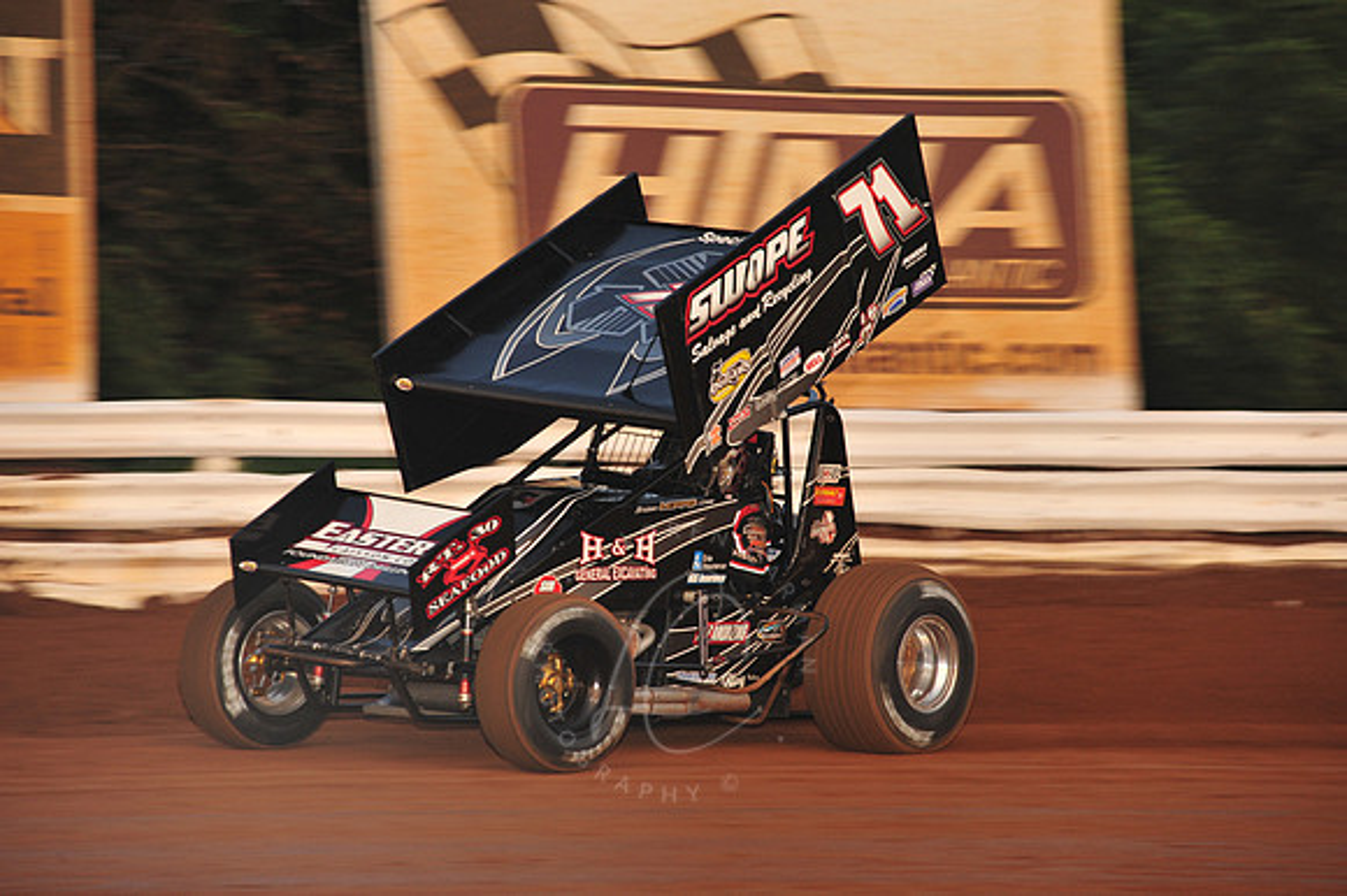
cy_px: 448
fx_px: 7479
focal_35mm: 200
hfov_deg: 10.3
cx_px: 674
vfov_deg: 6.9
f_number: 7.1
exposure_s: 1/320
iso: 1000
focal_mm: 200
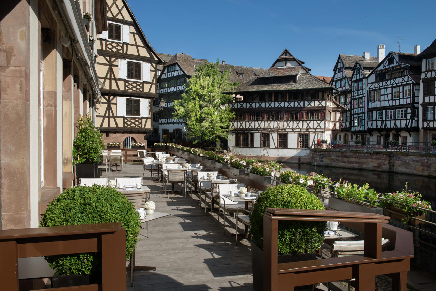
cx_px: 218
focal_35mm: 29
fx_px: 351
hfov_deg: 63.7
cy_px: 146
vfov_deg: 45.0
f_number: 16
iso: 160
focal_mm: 29
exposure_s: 1/100
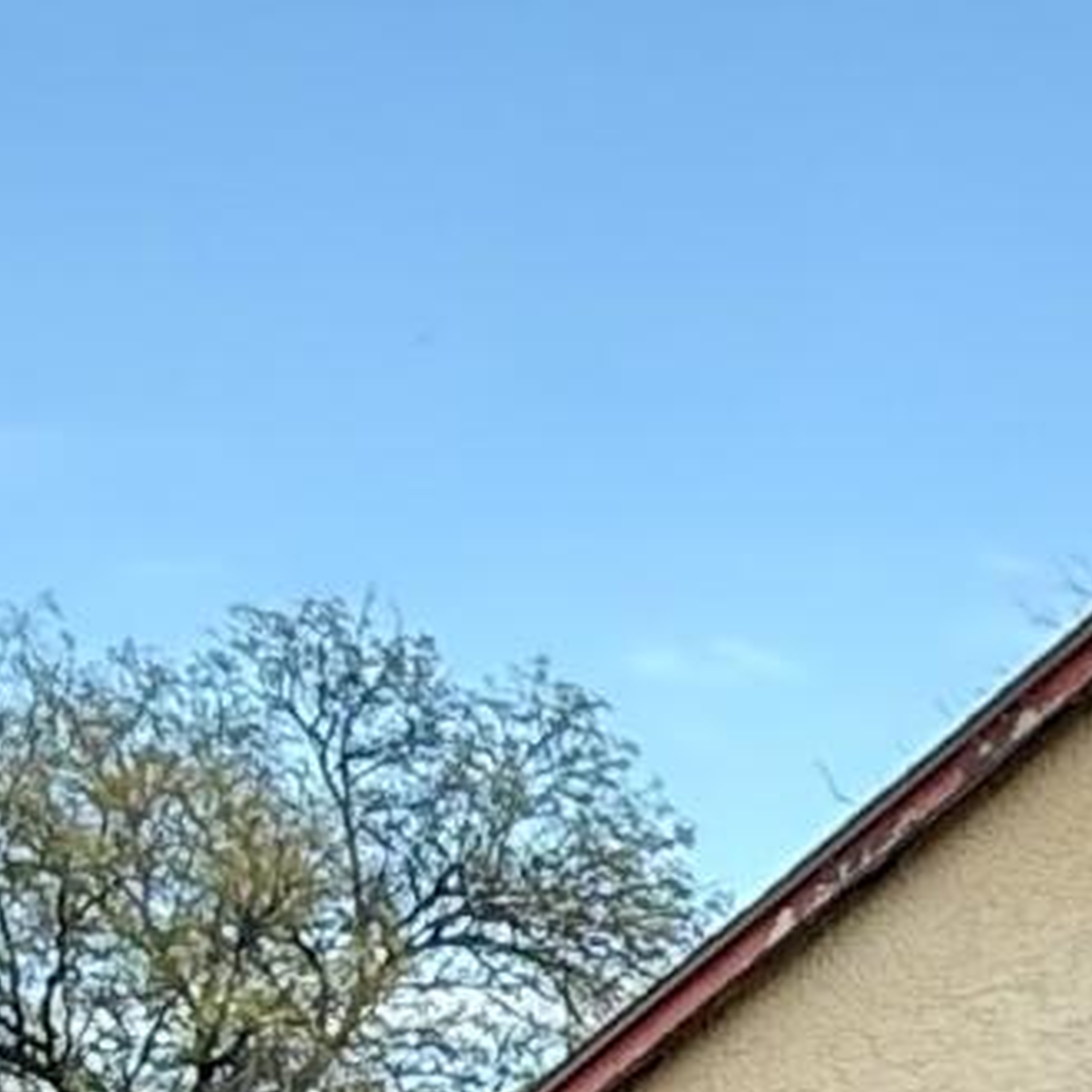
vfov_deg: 13.3
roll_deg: +0.2
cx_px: 1245
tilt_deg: -5.1
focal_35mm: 113
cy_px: 2191
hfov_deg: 15.0
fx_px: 4033
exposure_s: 1/176
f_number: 2.2
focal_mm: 2.22
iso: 64
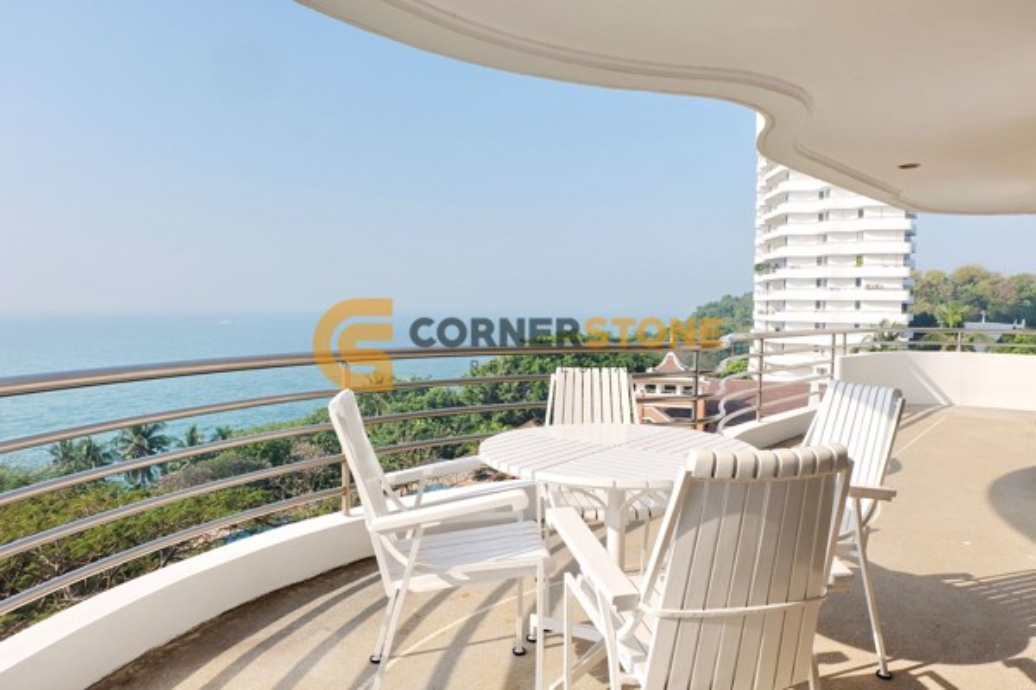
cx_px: 518
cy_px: 345
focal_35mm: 24
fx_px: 691
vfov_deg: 53.1
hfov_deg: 73.7
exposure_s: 1/350
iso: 200
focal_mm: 16
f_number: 10
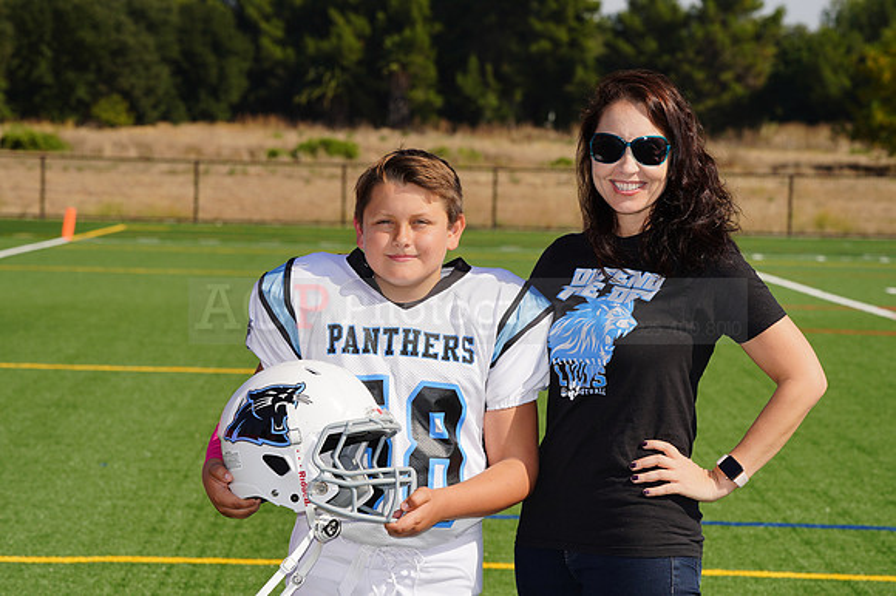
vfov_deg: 8.6
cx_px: 448
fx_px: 3980
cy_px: 298
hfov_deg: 12.8
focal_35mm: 160
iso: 100
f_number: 13
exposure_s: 1/250
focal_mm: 160
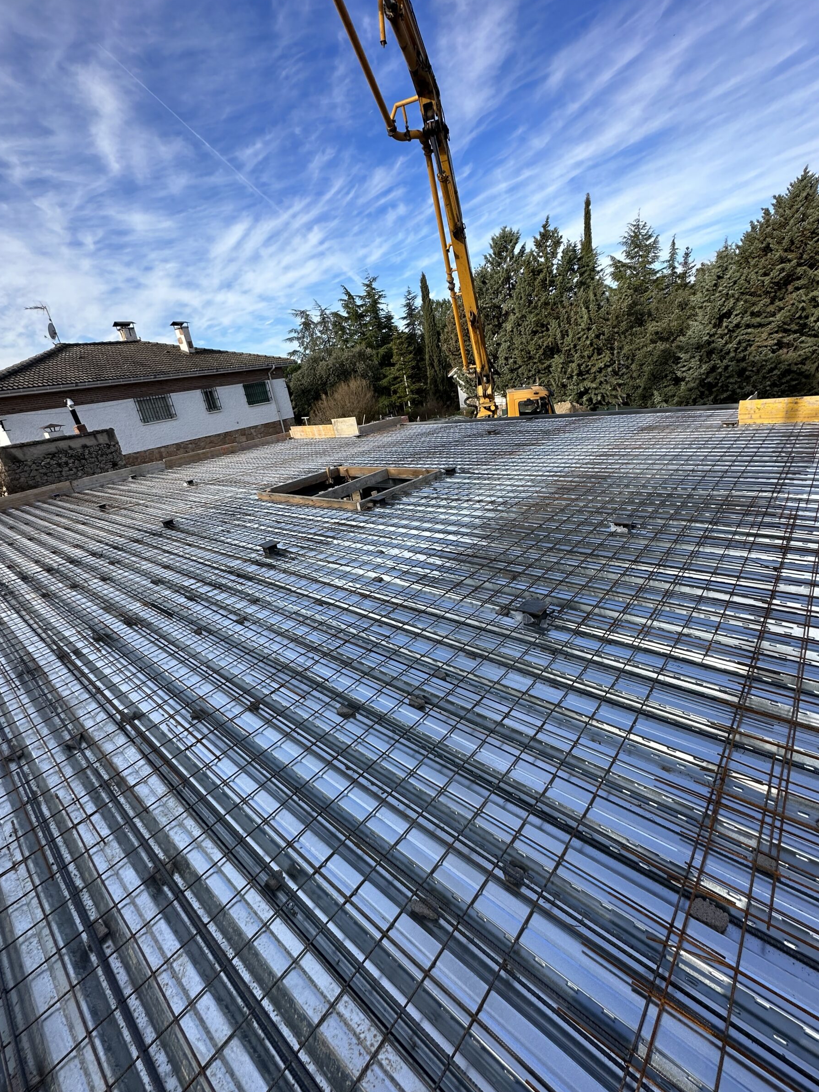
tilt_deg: -21.7
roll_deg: +9.4
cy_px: 549
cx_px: 421
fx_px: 473
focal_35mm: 15
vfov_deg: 98.2
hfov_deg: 81.7
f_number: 2.2
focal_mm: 2.22
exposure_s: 1/764
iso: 40
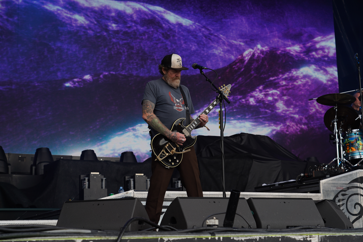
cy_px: 121
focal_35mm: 71
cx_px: 180
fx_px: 716
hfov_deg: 28.5
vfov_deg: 19.2
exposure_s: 1/160
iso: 100
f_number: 5.6
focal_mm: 70
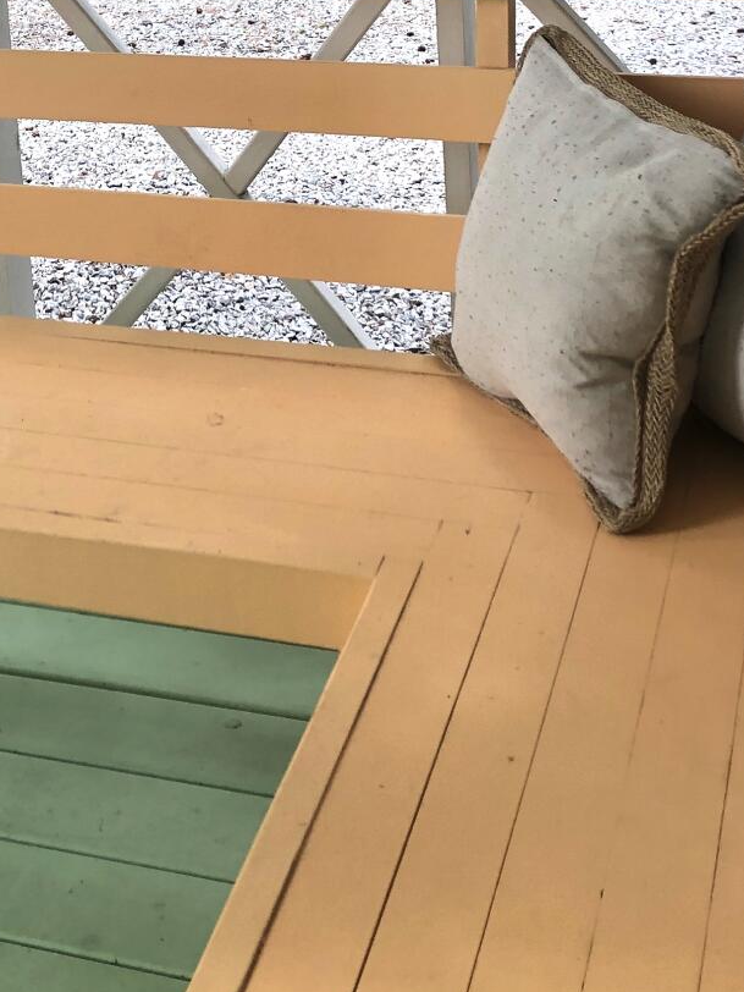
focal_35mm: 69
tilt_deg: -11.1
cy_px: -119
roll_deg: +6.2
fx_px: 1977
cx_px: 115
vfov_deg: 25.9
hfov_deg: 21.0
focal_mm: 3.99
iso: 20
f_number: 1.8
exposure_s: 1/127
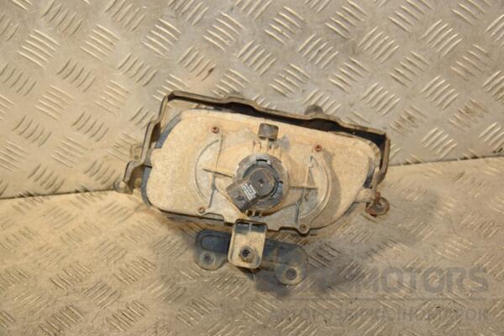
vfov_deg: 20.2
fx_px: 945
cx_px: 252
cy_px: 168
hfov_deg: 29.9
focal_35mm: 68
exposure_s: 1/160
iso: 800
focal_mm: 45
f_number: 4.8
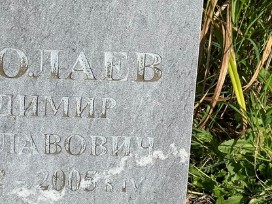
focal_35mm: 148
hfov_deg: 13.2
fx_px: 1163
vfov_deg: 10.0
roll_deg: -2.7
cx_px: 18
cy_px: 97
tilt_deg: -29.0
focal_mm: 9
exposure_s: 1/960
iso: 32
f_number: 2.8
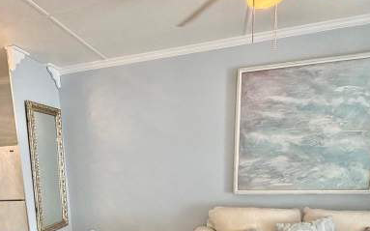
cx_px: 116
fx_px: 312
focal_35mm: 31
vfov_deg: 37.2
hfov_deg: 59.5
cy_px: 219
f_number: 2.2
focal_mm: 2.22
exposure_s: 1/60
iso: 200
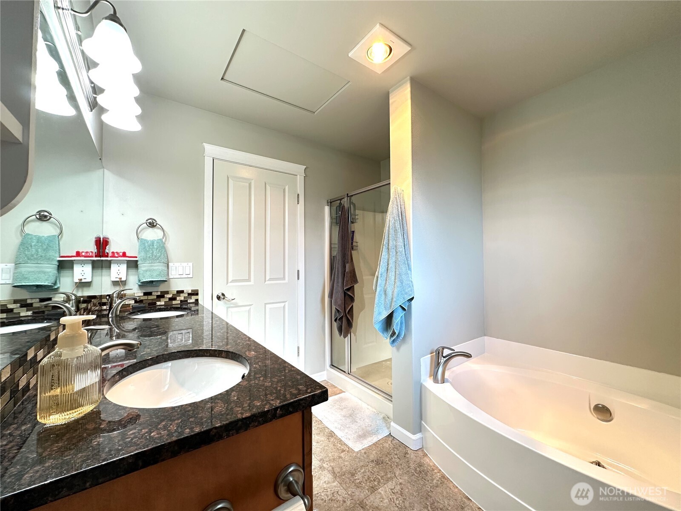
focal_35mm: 14
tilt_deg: +1.5
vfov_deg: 85.7
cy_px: 256
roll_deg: +0.4
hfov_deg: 102.1
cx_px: 340
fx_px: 275
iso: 200
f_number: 2.2
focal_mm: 2.22
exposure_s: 1/60
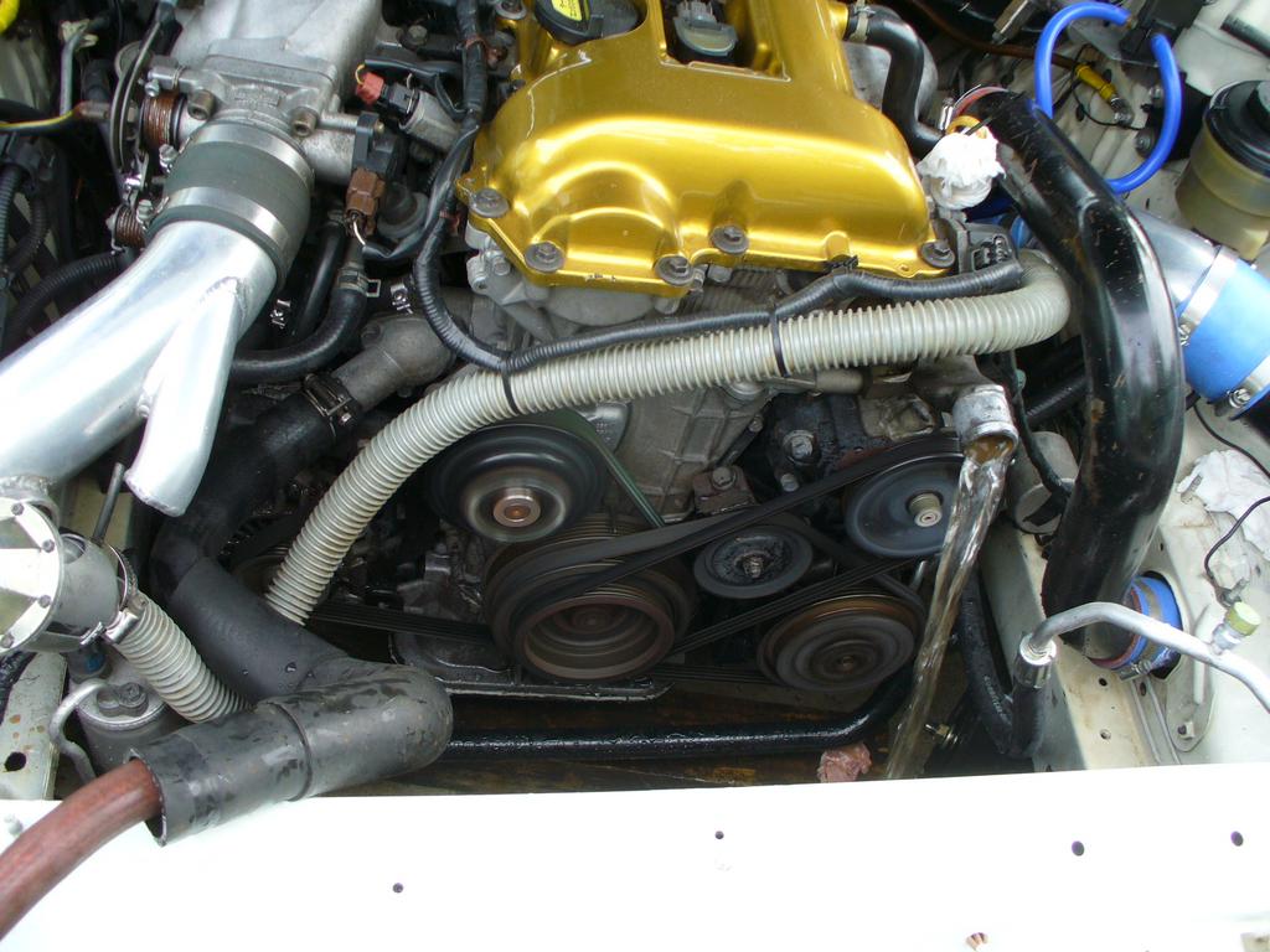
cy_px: 476
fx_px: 1357
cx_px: 635
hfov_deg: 50.1
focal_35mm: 37
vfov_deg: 38.7
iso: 100
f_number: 2.8
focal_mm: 6.1
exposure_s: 1/60
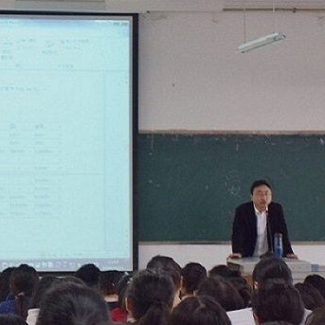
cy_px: 169
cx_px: 81
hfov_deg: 14.9
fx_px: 1241
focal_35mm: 117
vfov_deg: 14.9
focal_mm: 45
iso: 1000
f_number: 8
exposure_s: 1/60
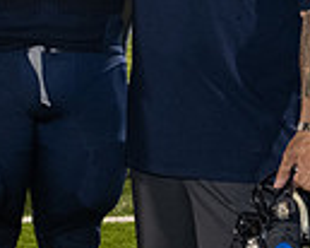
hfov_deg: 9.4
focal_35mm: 205
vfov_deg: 7.5
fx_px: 1879
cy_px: 75
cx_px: 213
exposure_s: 1/60
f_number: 7.1
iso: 1600
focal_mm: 38
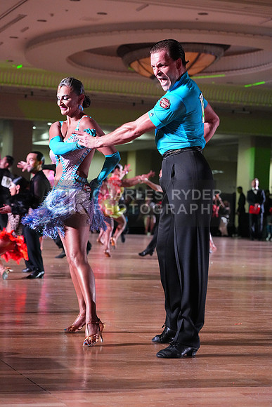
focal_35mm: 88
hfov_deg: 15.5
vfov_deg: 23.1
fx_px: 997
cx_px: 136
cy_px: 204
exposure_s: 1/400
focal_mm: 88
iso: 10000
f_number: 5
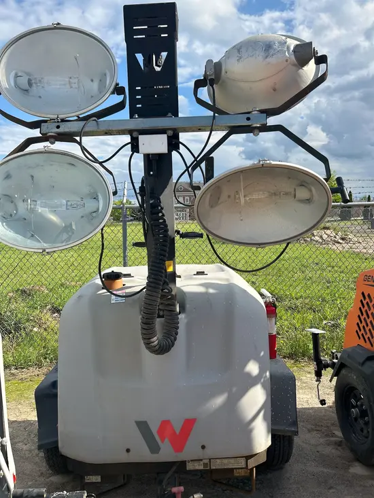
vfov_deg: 67.3
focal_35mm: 26
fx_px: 374
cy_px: 249
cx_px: 187
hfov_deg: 53.1
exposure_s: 1/2994
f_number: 1.5
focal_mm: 5.7
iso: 50
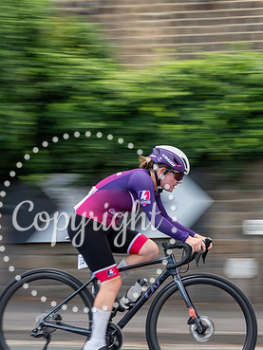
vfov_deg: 24.4
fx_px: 810
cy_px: 153
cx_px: 207
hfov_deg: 18.3
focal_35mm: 80
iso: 1250
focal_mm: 48
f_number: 10
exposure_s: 1/100
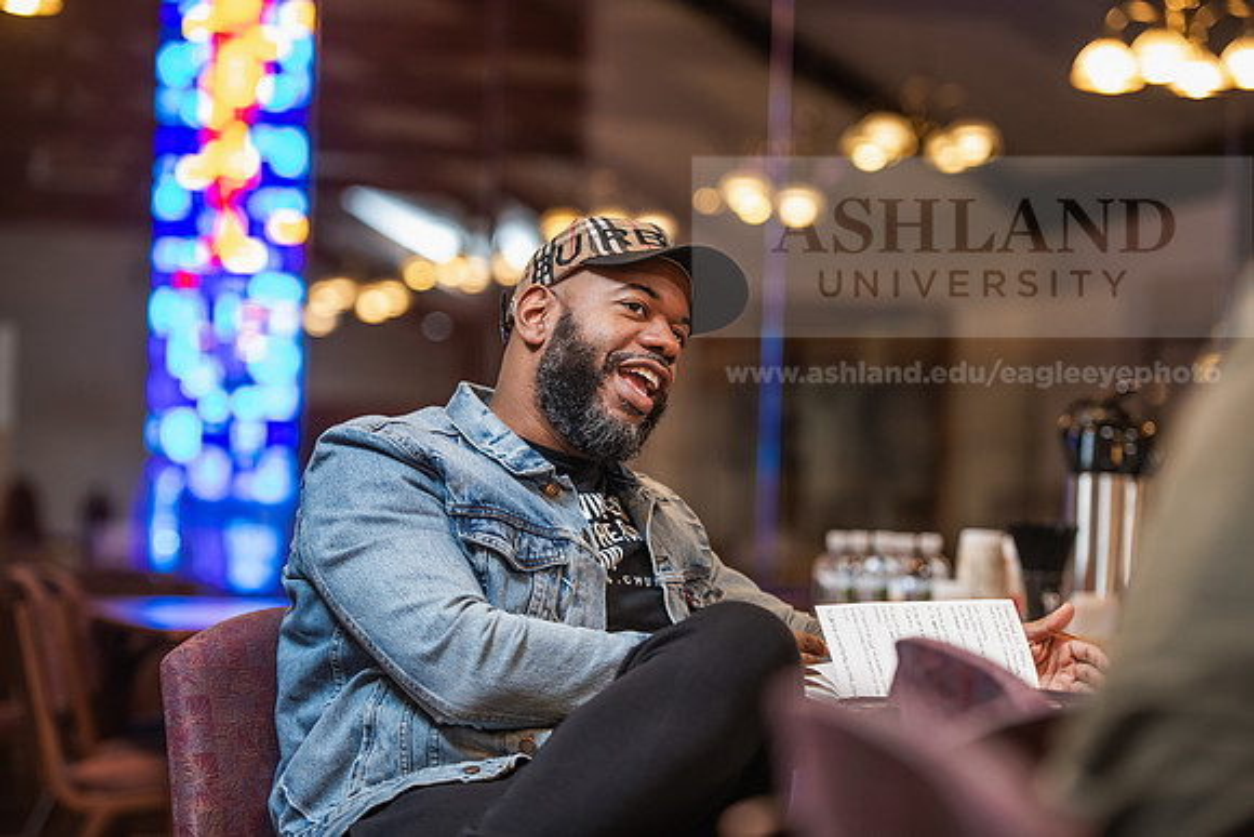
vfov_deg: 11.8
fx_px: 4041
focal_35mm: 116
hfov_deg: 17.6
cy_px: 418
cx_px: 627
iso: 800
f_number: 2.8
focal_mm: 116
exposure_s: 1/160
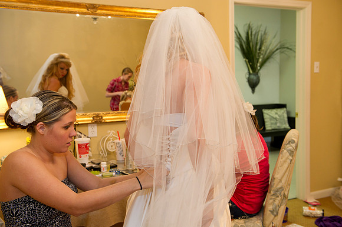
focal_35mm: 38
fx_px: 361
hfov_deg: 50.7
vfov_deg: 35.0
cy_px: 114
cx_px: 171
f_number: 4.5
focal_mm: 38
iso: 1250
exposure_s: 1/60
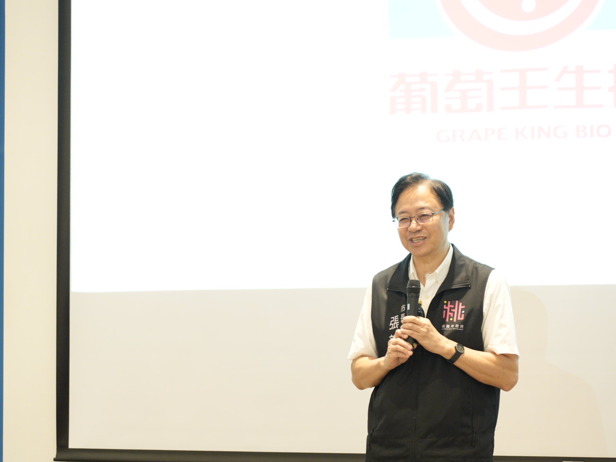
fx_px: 2242
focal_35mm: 126
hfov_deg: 15.6
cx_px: 379
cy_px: 245
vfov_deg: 11.8
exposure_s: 1/125
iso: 4000
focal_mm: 105
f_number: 4
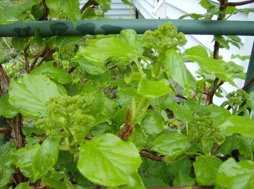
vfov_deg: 39.5
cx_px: 127
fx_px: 263
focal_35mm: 36
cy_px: 94
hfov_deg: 51.5
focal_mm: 6
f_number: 2.8
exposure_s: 1/121
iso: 100
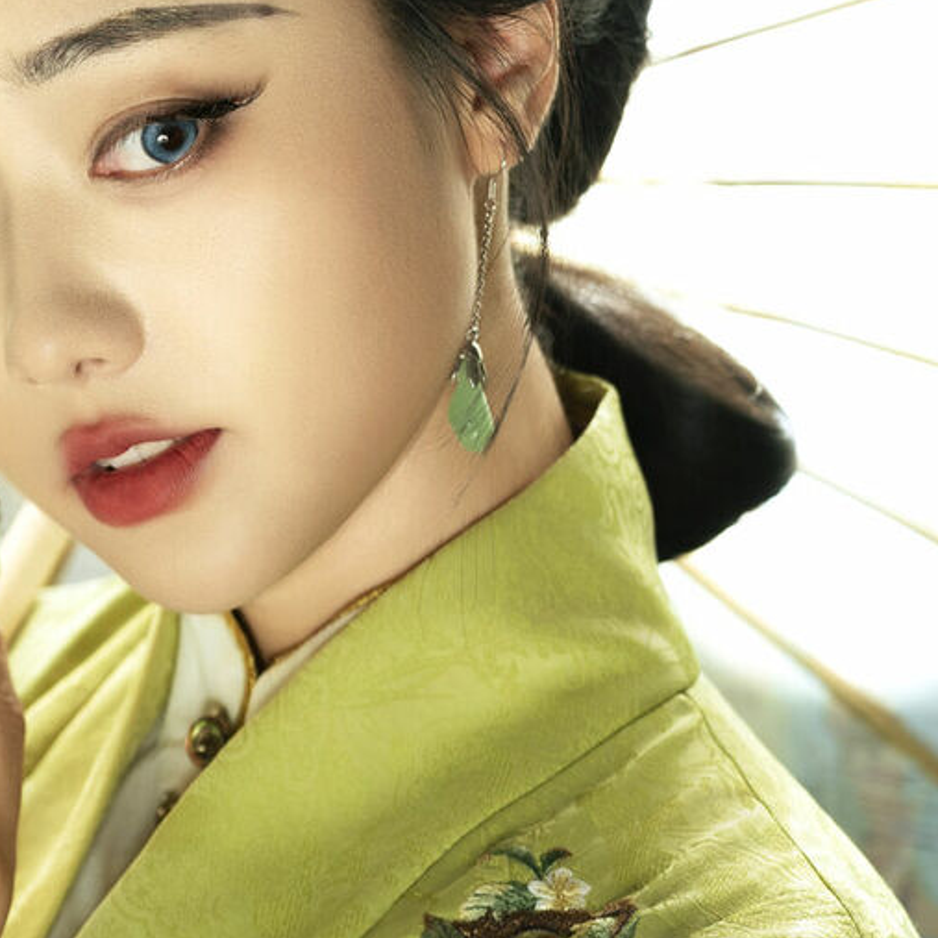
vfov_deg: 7.5
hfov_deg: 7.5
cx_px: 31
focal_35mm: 232
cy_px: 664
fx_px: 7112
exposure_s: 1/160
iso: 125
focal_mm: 88
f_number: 4
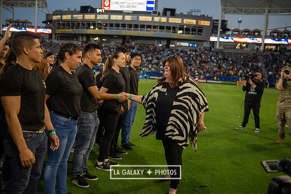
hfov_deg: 53.1
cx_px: 146
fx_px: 291
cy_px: 97
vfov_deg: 36.9
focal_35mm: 36
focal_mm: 36
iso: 400
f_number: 2.8
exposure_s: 1/500
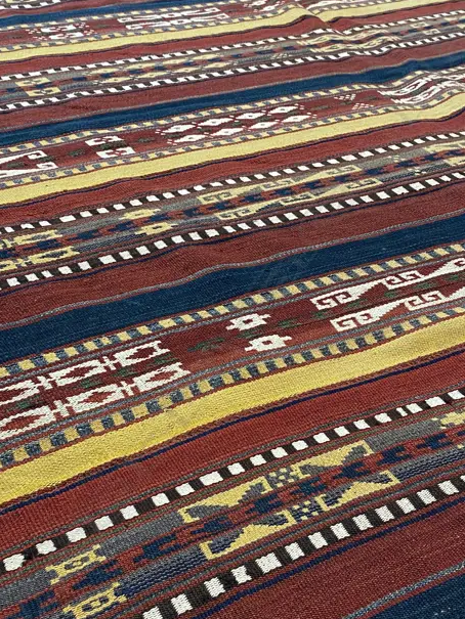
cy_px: 409
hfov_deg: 32.8
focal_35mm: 44
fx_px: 788
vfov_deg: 42.4
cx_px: 179
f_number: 1.8
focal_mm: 4.25
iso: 125
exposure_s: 1/50
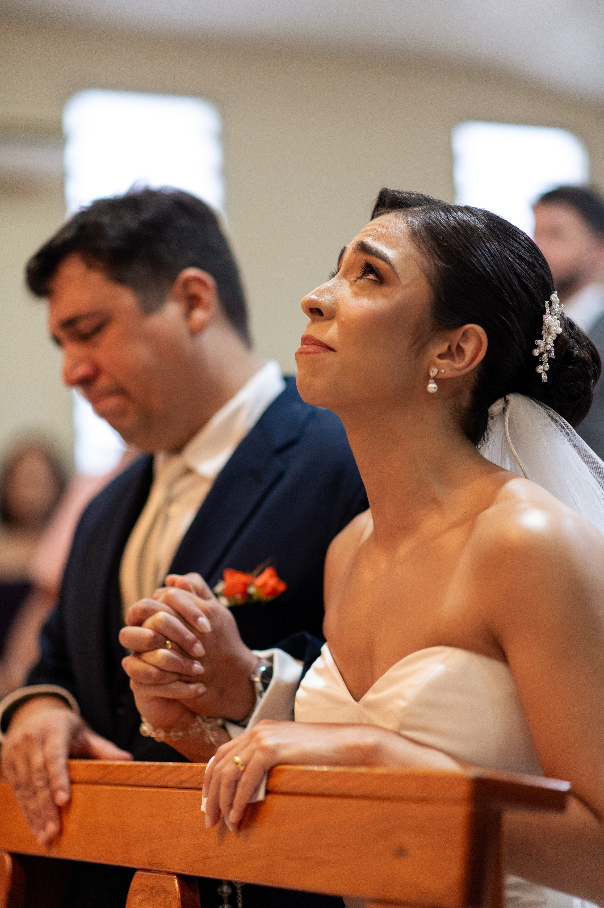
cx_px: 302
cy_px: 454
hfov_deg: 16.0
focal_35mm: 85
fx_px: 2142
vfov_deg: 23.9
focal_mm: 85
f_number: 2
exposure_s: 1/320
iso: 2500
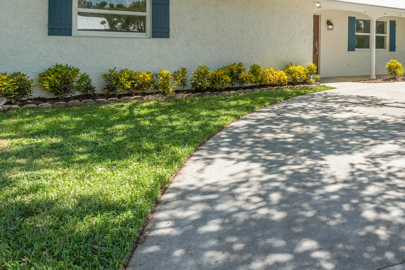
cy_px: 63
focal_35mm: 30
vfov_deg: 42.1
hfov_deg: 55.2
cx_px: 352
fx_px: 337
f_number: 9
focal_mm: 14
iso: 250
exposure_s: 1/500
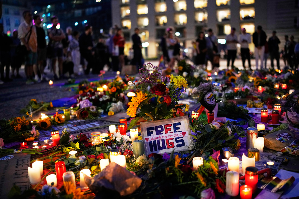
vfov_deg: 37.8
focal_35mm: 35
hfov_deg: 54.4
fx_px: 291
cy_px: 100
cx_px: 150
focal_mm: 35
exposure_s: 1/100
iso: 1250
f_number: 1.4
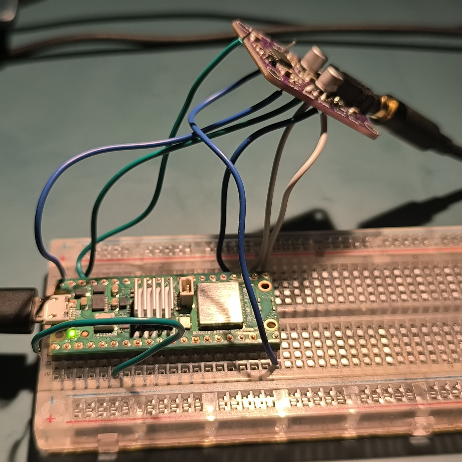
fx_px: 755
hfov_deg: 34.0
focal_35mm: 50
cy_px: 233
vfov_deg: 34.0
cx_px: 220
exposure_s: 1/100
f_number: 1.65
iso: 160
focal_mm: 6.14
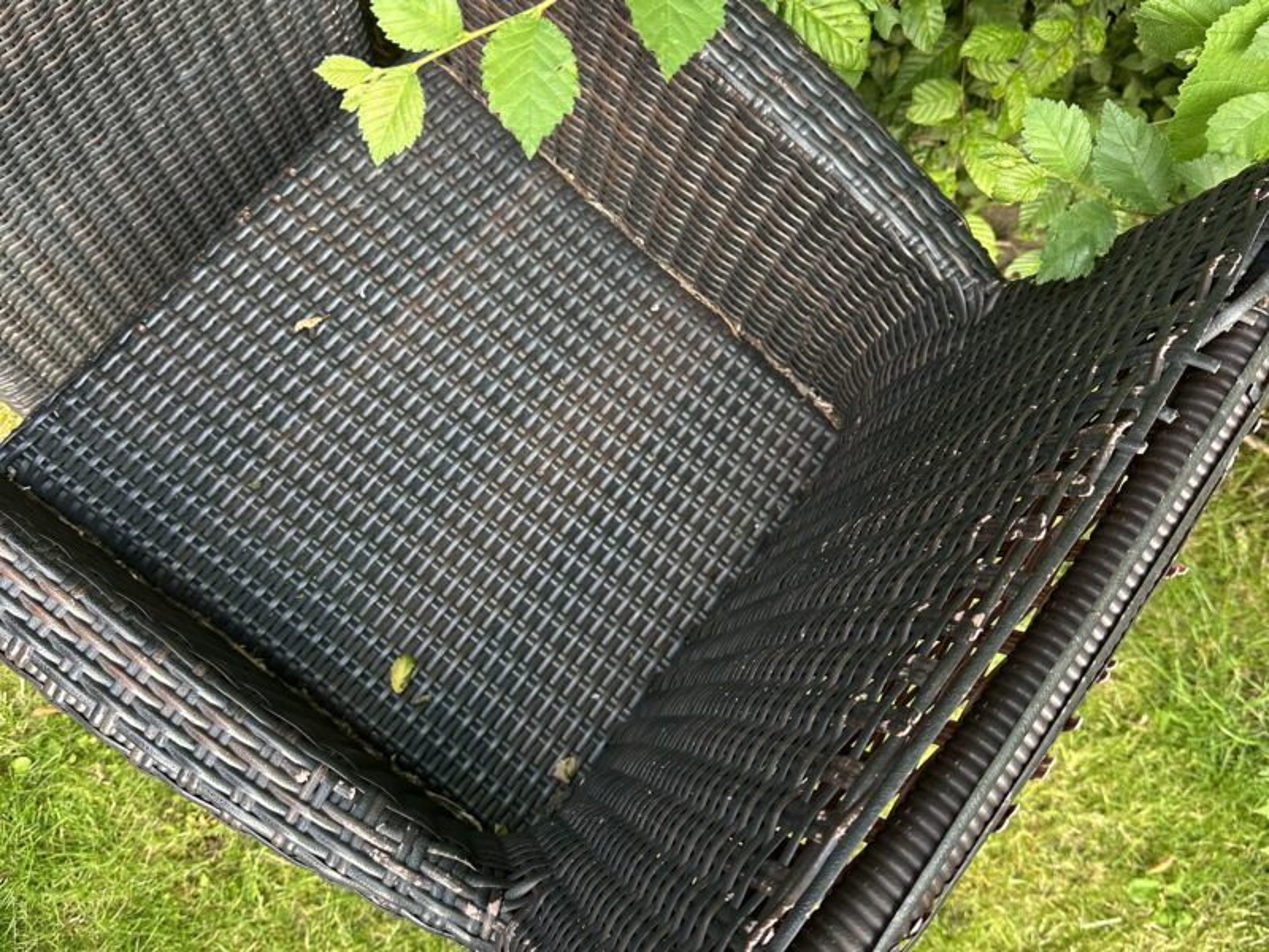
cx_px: 634
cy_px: 476
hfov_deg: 71.6
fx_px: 880
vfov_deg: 56.8
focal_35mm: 24
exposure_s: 1/121
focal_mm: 6.86
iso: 160
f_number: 1.78
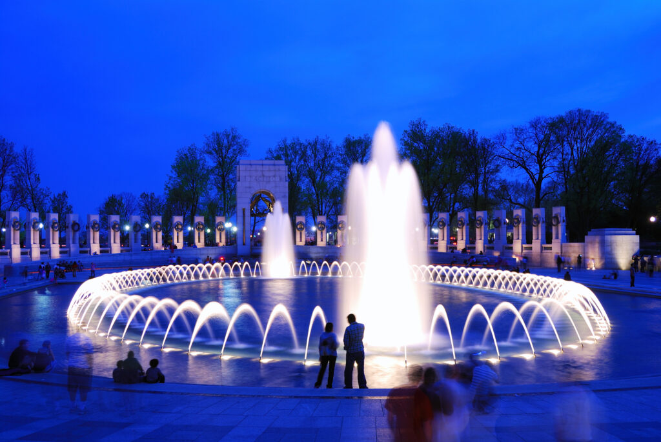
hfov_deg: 49.5
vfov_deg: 34.3
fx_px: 717
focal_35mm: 39
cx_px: 330
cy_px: 221
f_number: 6.3
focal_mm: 26
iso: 100
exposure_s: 4
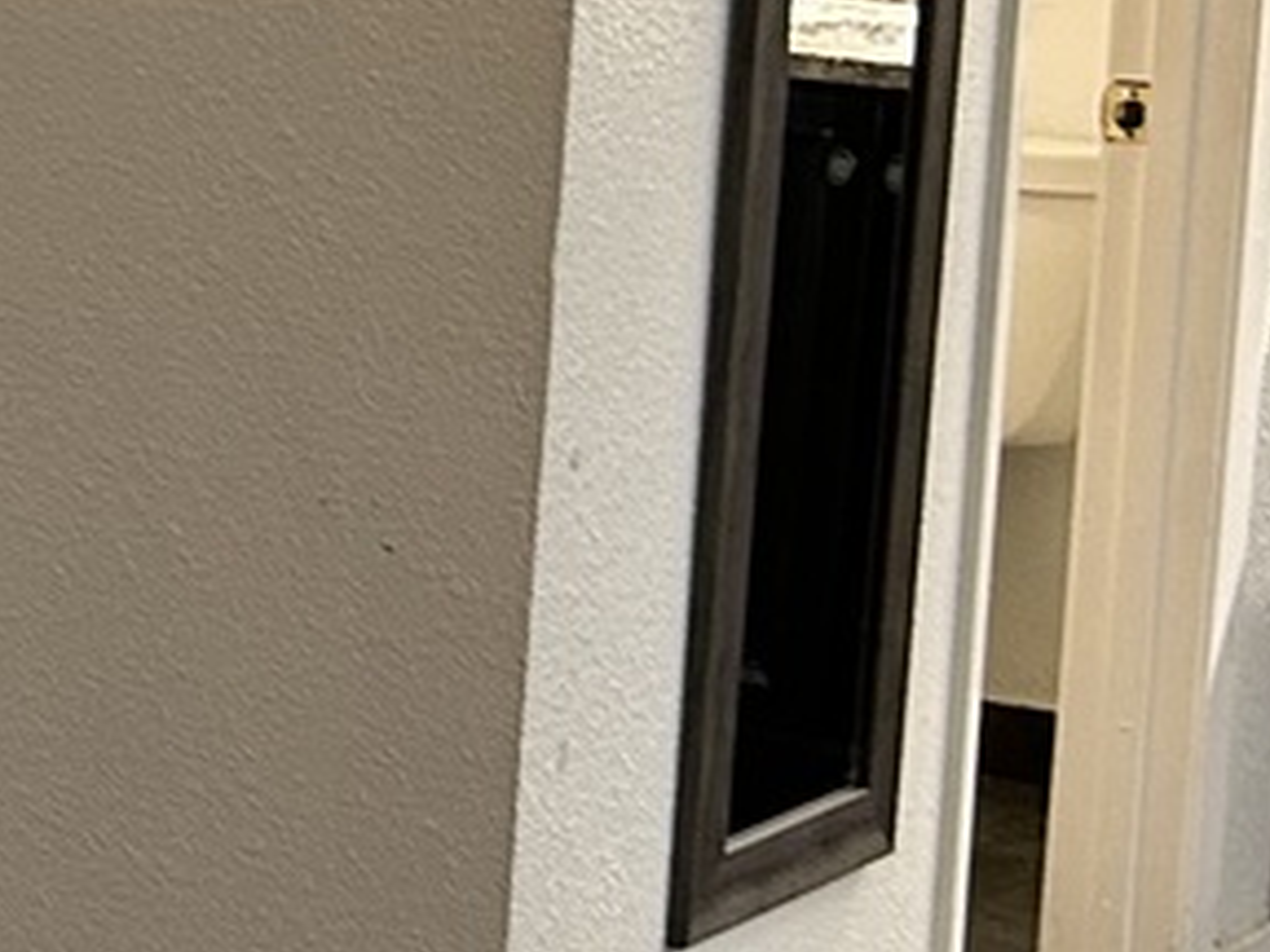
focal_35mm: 130
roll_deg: +0.1
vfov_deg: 11.3
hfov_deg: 12.4
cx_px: -1667
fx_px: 4769
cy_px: 26
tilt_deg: -6.1
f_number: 1.5
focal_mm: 5.7
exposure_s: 1/60
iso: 200
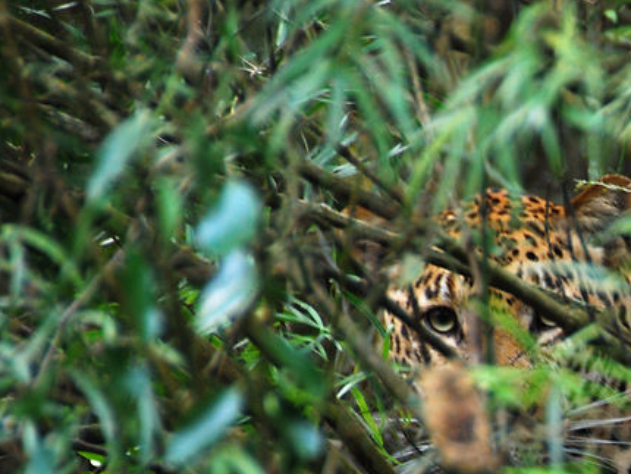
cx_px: 688
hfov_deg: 2.8
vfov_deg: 2.1
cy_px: 486
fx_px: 12804
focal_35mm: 702
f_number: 5.6
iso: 400
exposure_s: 1/13
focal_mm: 200
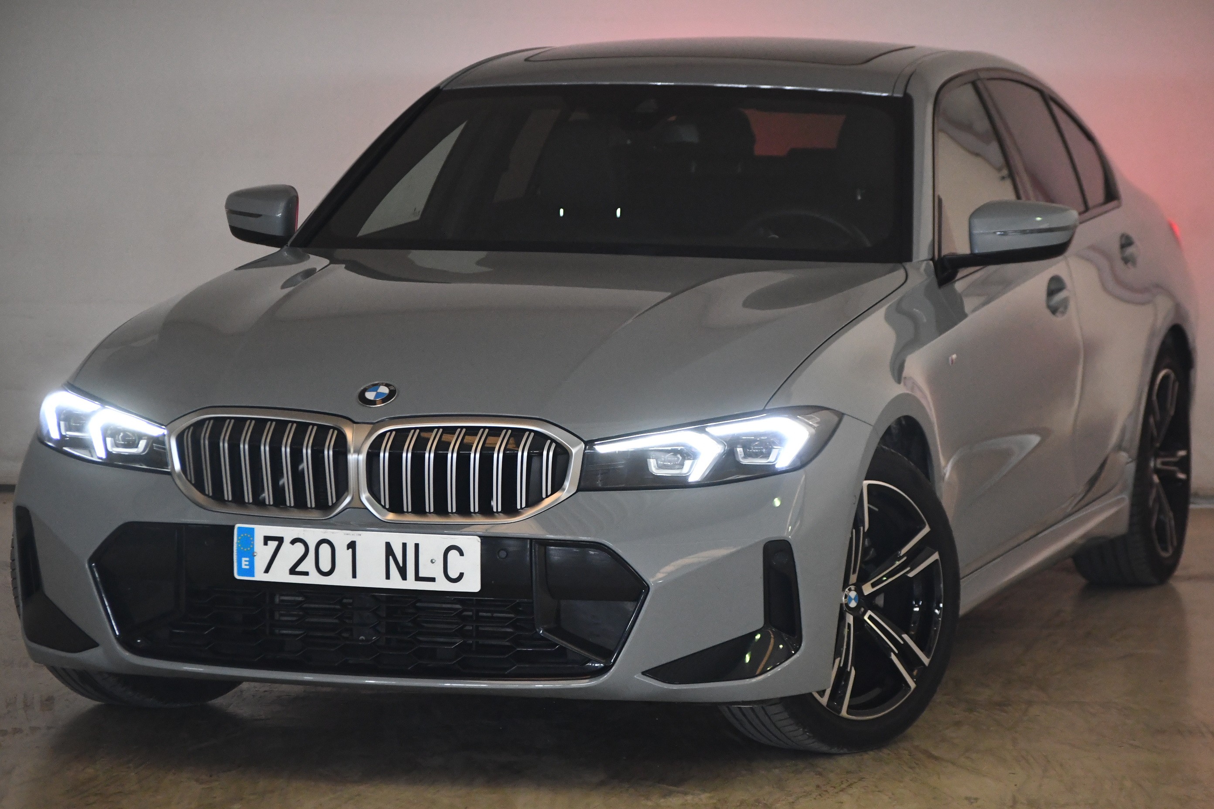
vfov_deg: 9.9
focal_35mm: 138
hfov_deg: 14.9
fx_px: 4653
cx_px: 607
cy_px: 404
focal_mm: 92
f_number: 4.2
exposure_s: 1/200
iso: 3200
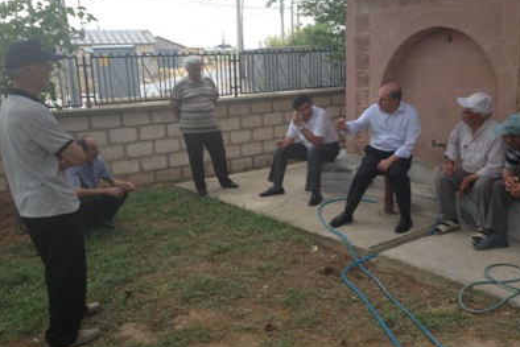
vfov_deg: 34.2
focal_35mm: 39
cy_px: 182
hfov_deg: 49.5
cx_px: 273
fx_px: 564
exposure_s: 1/136
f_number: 2.4
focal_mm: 4.13
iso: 50
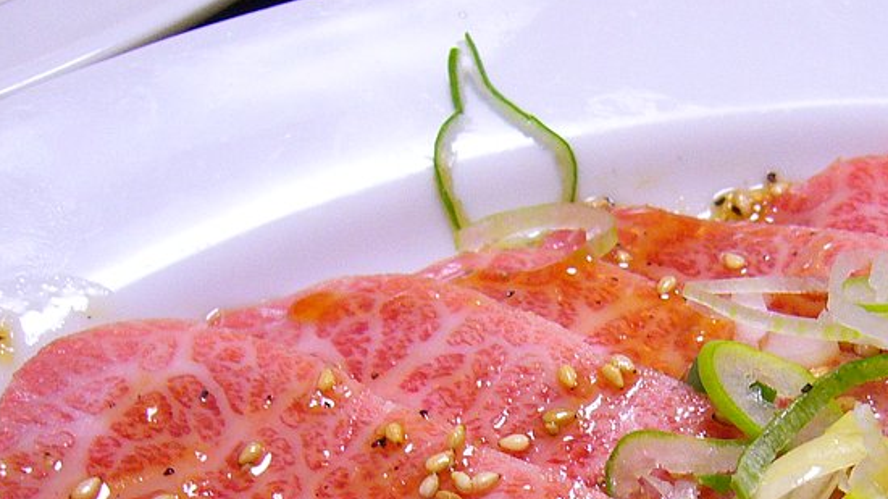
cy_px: 512
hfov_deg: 29.2
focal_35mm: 71
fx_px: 1671
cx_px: 685
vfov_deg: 16.6
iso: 200
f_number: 2.8
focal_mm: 5.8
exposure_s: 1/10
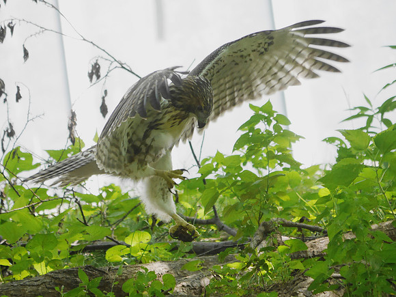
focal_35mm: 600
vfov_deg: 2.5
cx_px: 198
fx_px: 6864
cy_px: 148
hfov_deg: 3.3
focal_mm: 300
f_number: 5.6
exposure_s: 1/320
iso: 1600
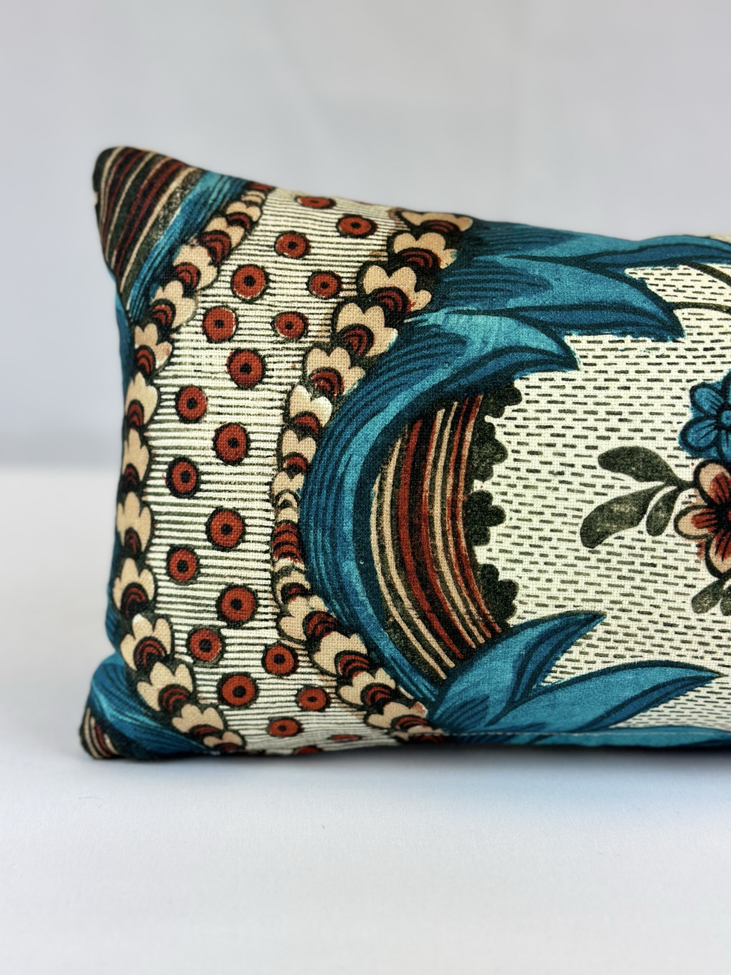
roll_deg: -0.6
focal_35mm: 48
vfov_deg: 39.7
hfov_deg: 30.3
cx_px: 366
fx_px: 1352
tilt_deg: -14.3
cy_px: 488
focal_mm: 6.86
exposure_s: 1/170
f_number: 1.78
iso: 100
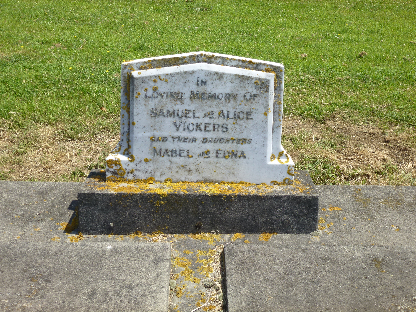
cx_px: 208
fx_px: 589
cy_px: 156
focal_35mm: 49
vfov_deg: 29.7
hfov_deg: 38.9
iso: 100
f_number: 4.1
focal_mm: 8.7
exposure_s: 1/640
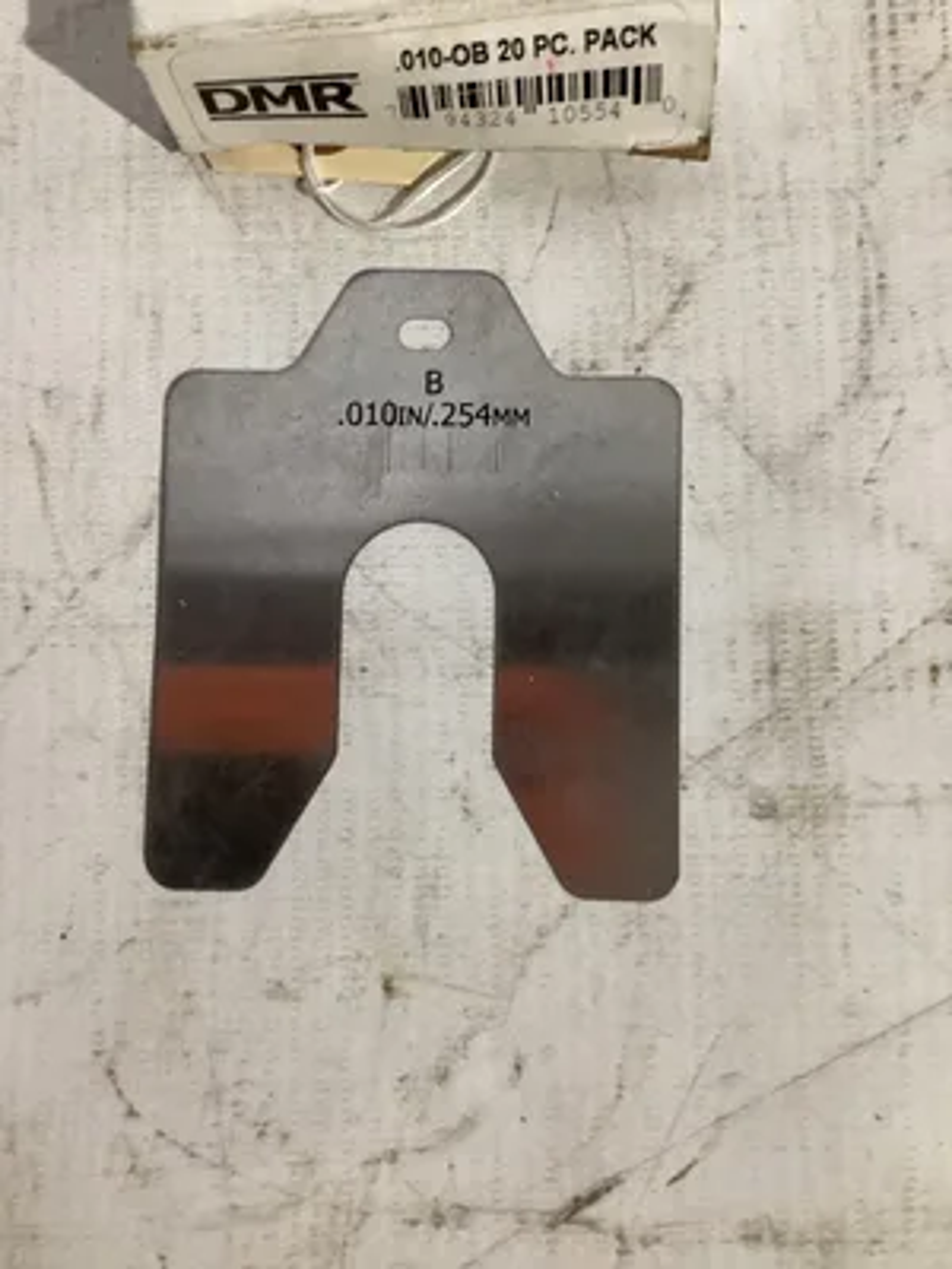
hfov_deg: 45.4
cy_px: 634
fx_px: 1137
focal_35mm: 31
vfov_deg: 58.4
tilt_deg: -82.6
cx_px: 476
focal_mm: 3.3
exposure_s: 1/50
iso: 320
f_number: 2.4
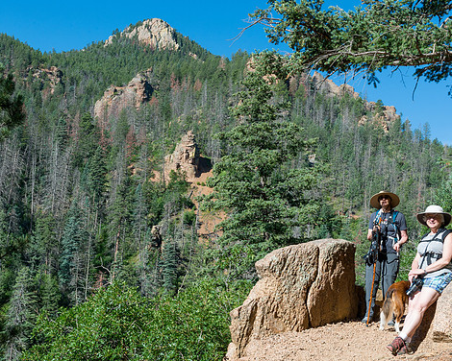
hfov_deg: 38.0
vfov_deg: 30.8
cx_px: 205
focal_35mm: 49
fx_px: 655
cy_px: 210
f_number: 13
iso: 280
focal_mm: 36
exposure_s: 1/200
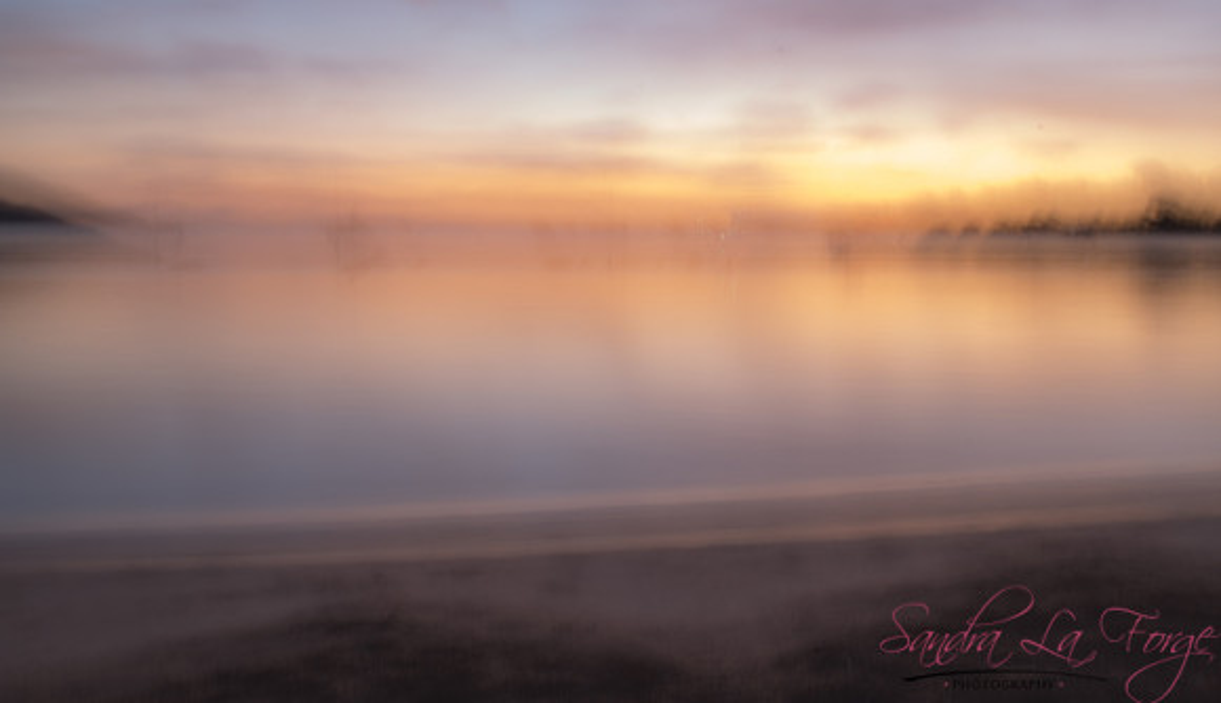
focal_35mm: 36
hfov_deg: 54.4
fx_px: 1187
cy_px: 319
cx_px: 610
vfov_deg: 33.0
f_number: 16
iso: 31
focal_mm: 35
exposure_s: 30
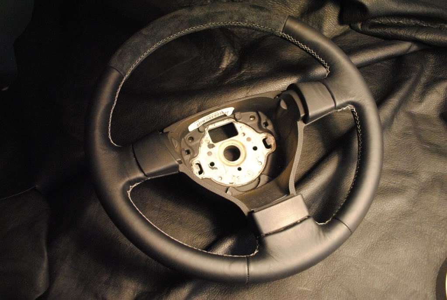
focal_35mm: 30
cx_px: 224
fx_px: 373
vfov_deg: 43.7
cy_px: 150
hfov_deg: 61.9
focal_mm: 20
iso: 1600
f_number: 3.8
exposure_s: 1/30
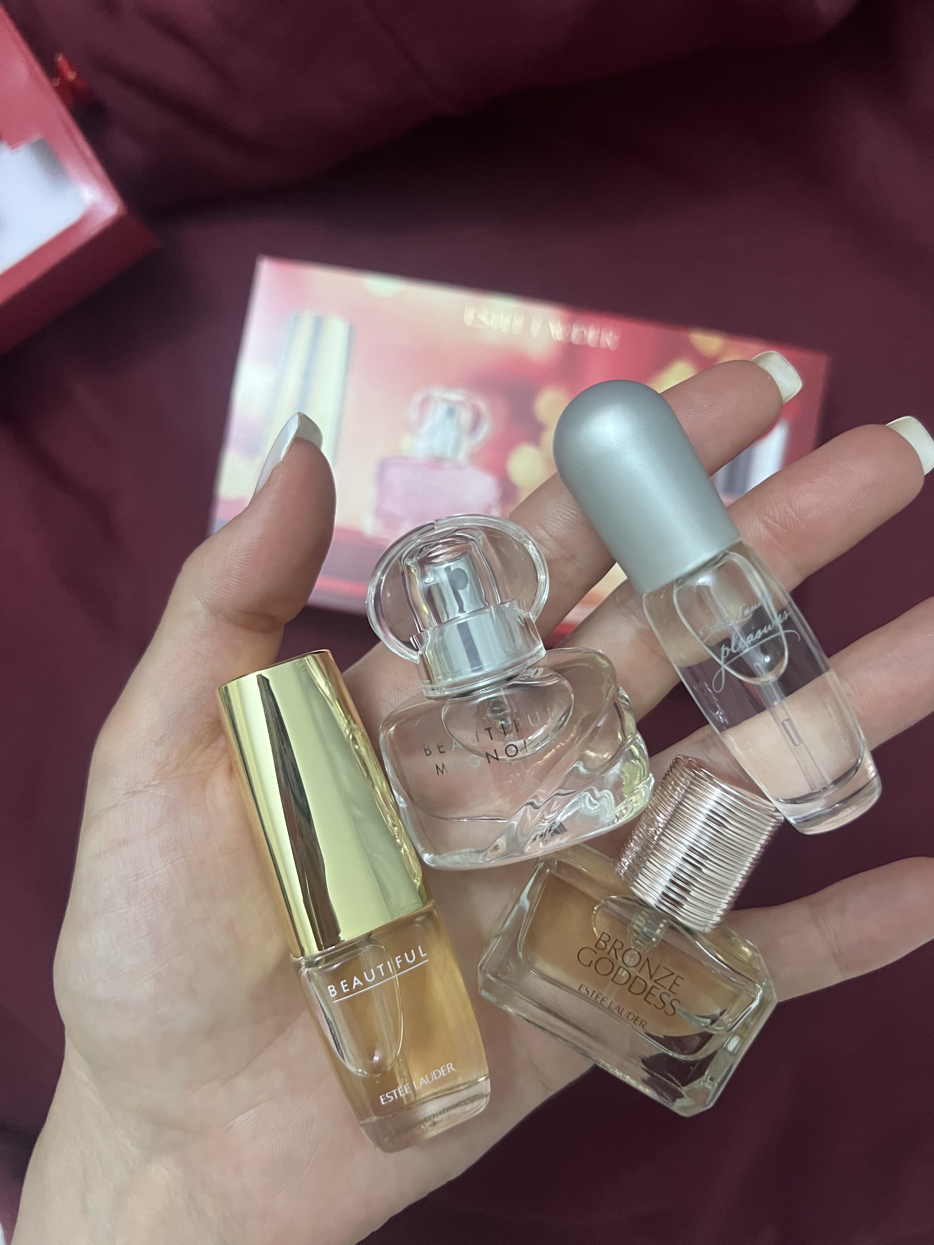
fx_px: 935
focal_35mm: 26
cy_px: 622
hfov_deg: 53.1
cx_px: 467
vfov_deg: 67.3
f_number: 1.5
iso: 500
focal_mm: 5.7
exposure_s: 1/48
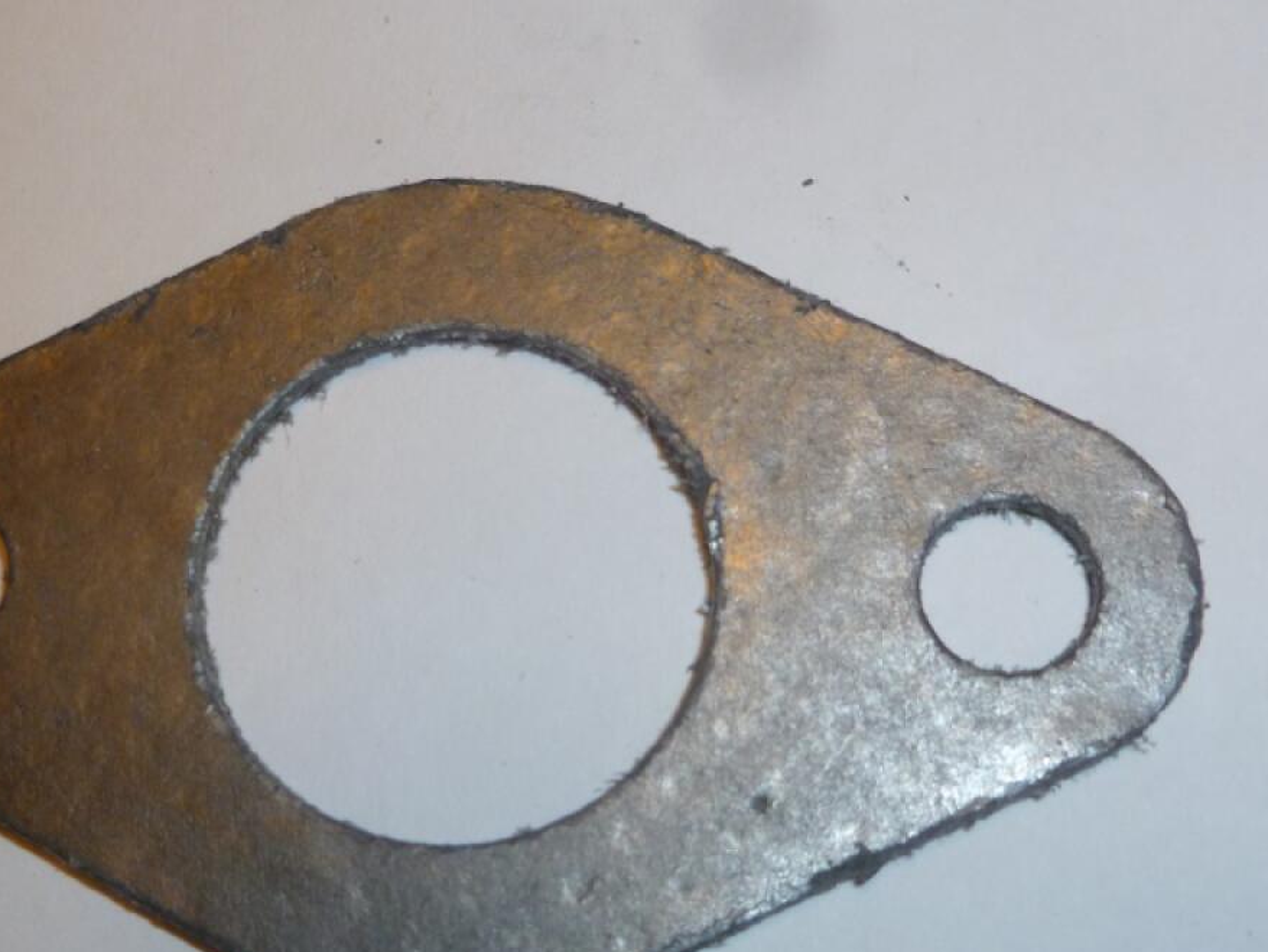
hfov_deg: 37.2
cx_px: 449
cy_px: 613
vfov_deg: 28.4
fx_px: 1869
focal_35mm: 51
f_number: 3.3
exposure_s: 1/30
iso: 125
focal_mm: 5
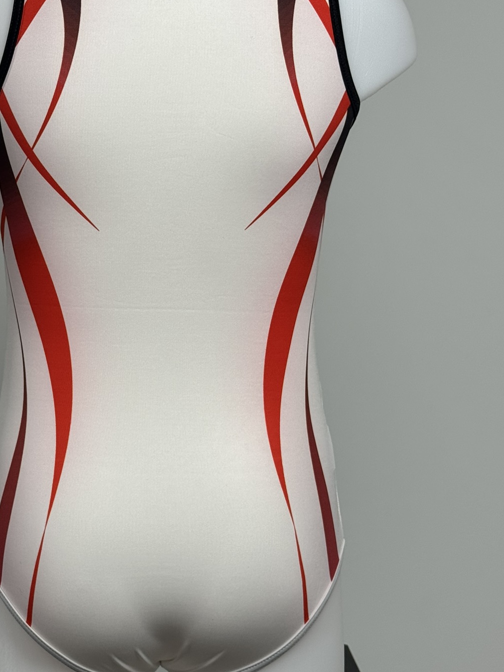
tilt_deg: -6.0
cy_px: 329
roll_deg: +0.0
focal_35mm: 73
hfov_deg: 20.1
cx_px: 172
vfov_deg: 26.7
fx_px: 1417
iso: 50
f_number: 1.78
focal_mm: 6.76
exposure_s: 1/141
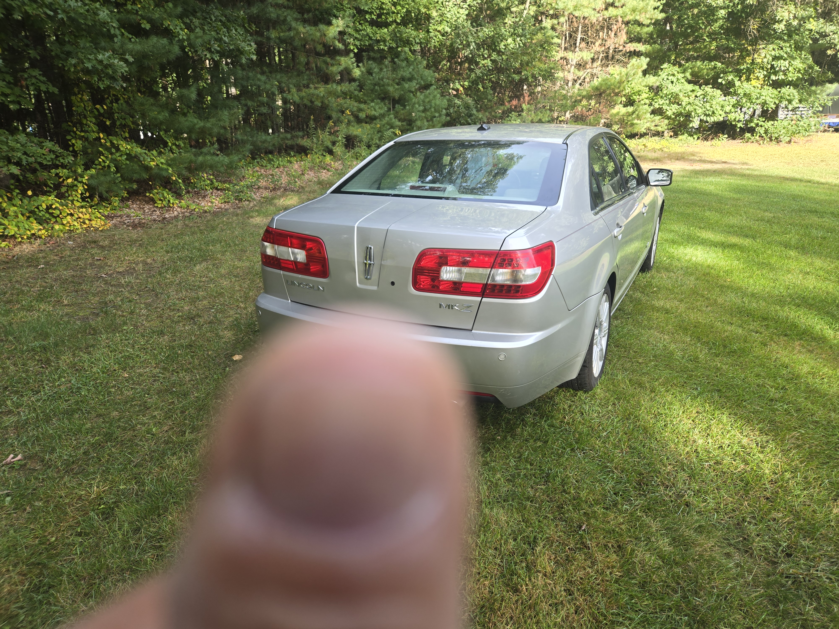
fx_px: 557
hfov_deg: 73.9
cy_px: 314
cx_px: 420
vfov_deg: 58.9
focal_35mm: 23
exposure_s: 1/180
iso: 40
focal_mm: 5.4
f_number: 1.8
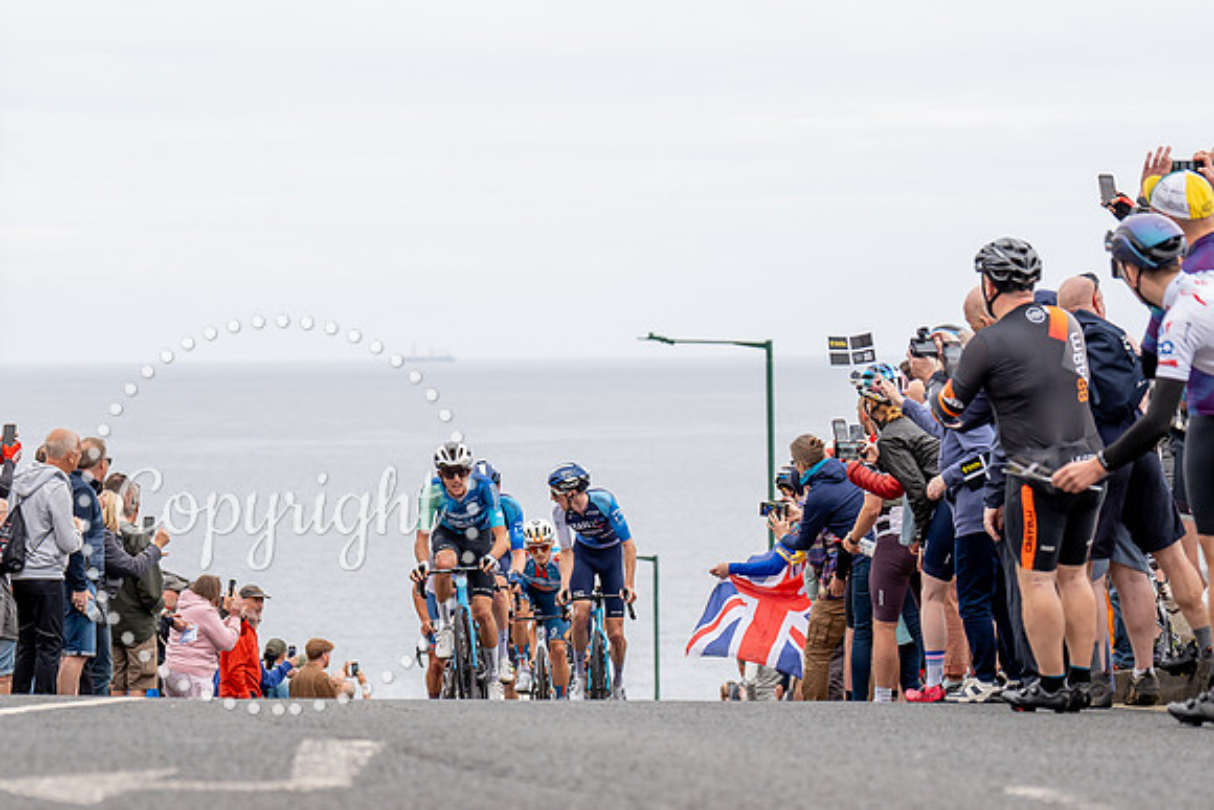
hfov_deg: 12.5
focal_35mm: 165
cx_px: 469
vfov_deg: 8.3
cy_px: 573
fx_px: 5554
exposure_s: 1/1000
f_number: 3.5
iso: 320
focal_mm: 106
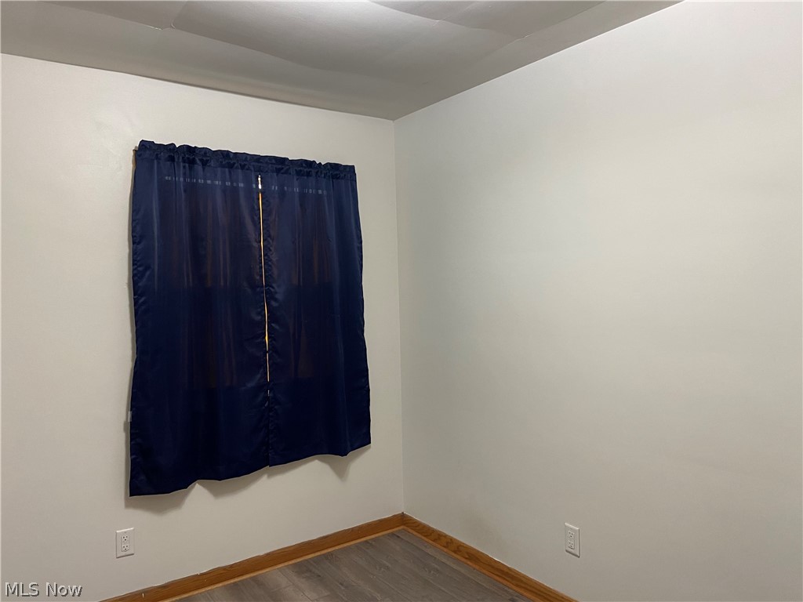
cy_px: 301
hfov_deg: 67.3
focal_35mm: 26
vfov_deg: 53.1
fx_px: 603
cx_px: 402
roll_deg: +0.8
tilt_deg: -1.9
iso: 160
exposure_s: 1/60
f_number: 1.8
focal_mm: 4.25
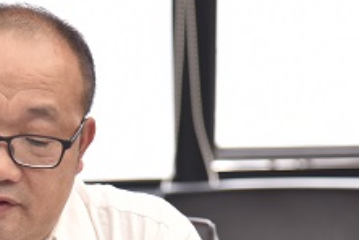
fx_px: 2573
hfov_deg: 8.0
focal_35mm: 258
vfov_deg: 5.3
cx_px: 31
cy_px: 259
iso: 800
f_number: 4
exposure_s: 1/80
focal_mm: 110
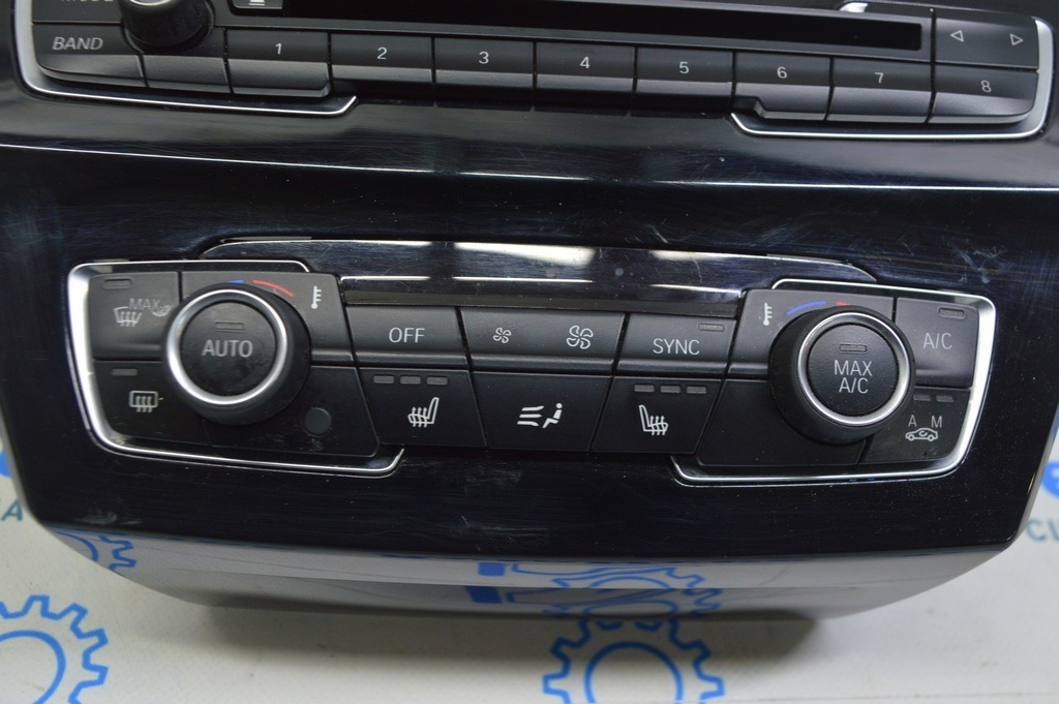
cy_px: 352
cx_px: 530
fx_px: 1102
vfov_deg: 35.4
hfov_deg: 51.3
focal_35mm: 38
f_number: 5.6
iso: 400
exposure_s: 1/20
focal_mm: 25
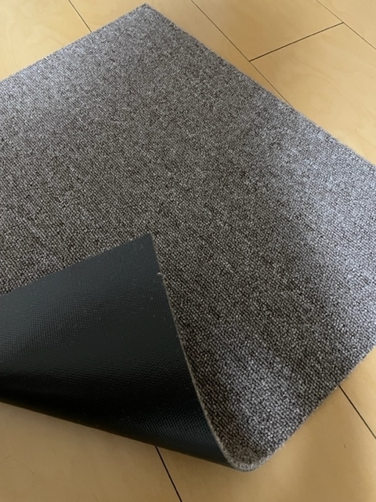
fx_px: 377
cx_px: 188
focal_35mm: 26
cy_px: 251
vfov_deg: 67.3
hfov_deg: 53.1
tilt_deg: -63.6
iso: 1000
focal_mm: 4.2
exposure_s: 1/30
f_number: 1.6
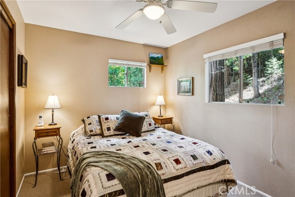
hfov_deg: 84.9
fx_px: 161
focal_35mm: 20
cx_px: 148
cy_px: 98
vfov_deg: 62.6
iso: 100
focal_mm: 19.7
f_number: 13
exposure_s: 2
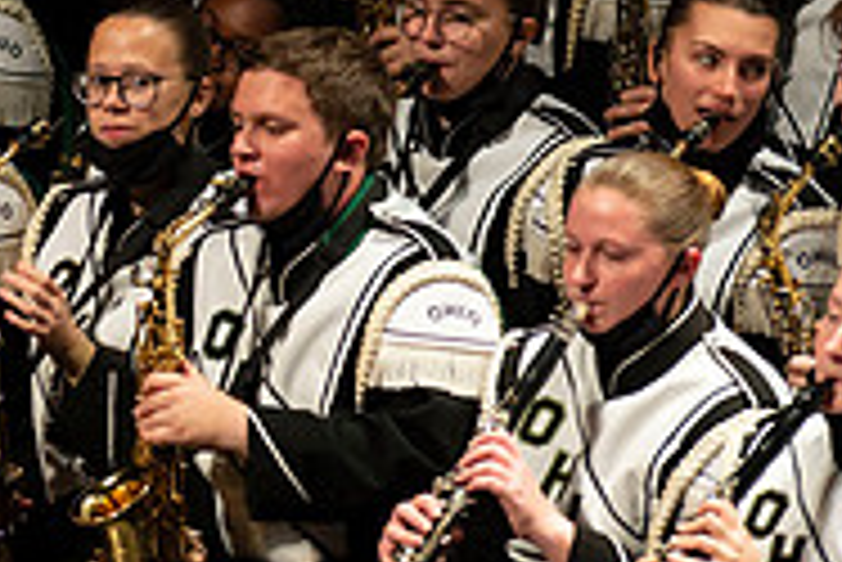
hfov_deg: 2.2
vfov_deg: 1.5
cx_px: -446
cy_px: -202
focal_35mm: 928
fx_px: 21721
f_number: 2.8
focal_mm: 300
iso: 3200
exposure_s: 1/500
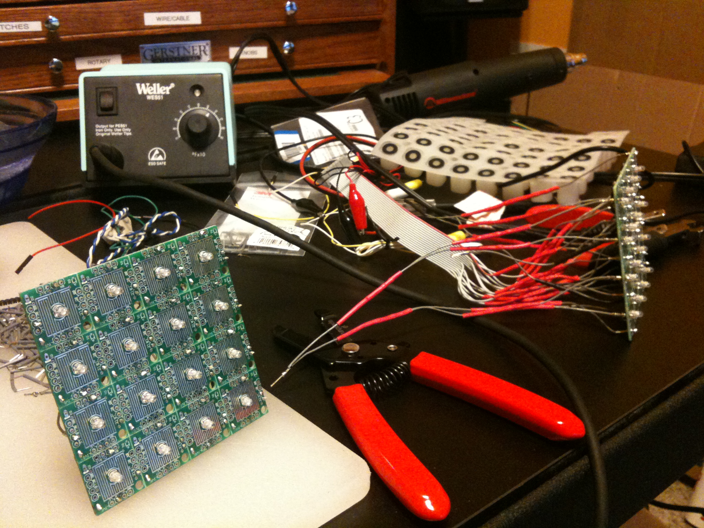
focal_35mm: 35
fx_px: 712
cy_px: 264
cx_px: 352
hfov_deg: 52.6
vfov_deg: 40.7
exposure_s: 1/15
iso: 320
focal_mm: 3.85
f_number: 2.8
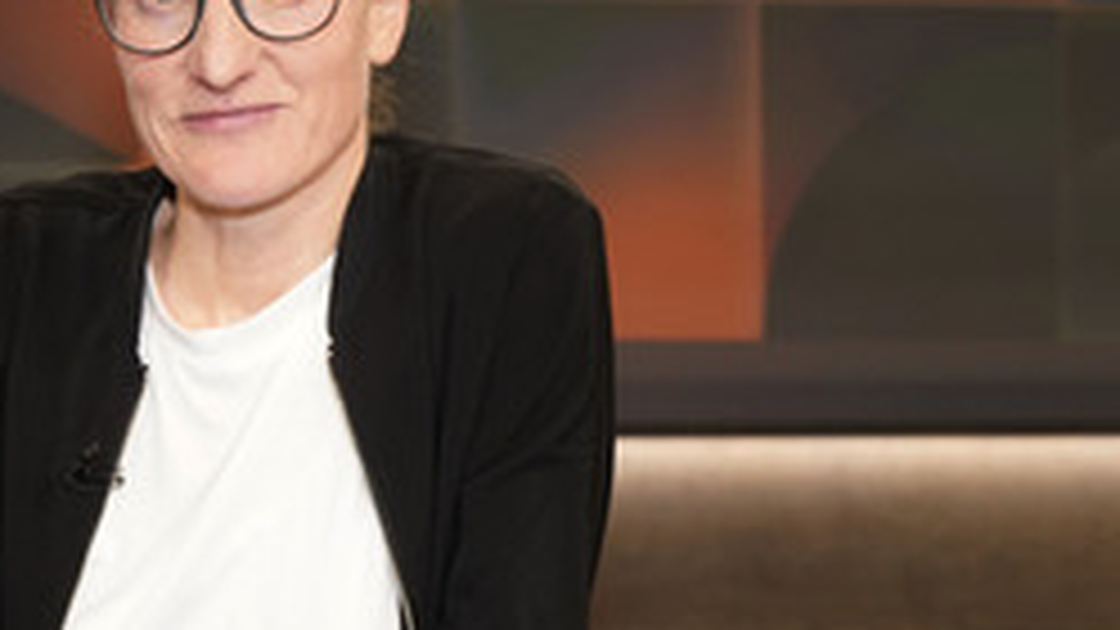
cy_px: 320
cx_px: 263
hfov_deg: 28.1
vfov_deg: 16.3
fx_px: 2197
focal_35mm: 74
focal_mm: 39
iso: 2000
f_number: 5.6
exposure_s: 1/125
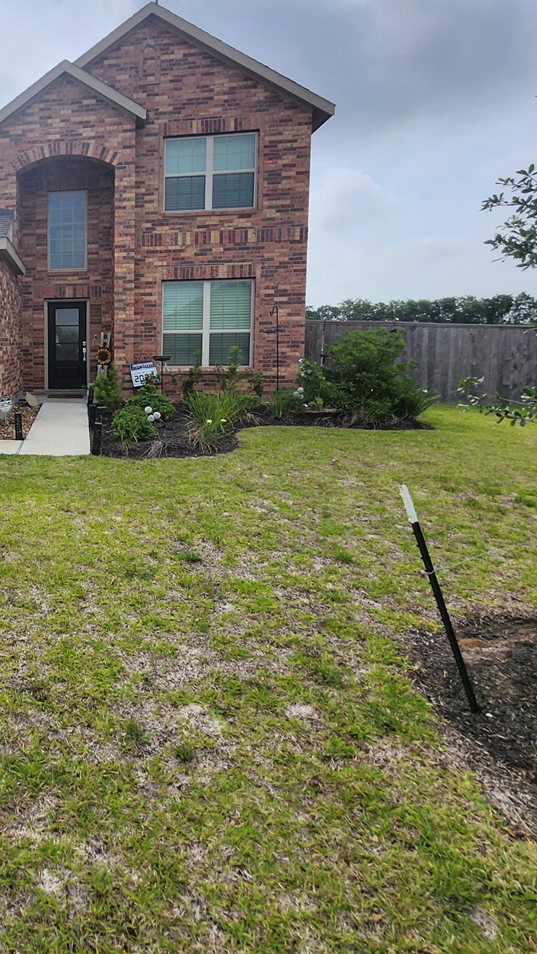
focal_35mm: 22
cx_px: -37
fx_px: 557
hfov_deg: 42.1
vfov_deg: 80.6
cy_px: 401
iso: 40
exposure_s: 1/3486
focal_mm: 1.74
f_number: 2.2
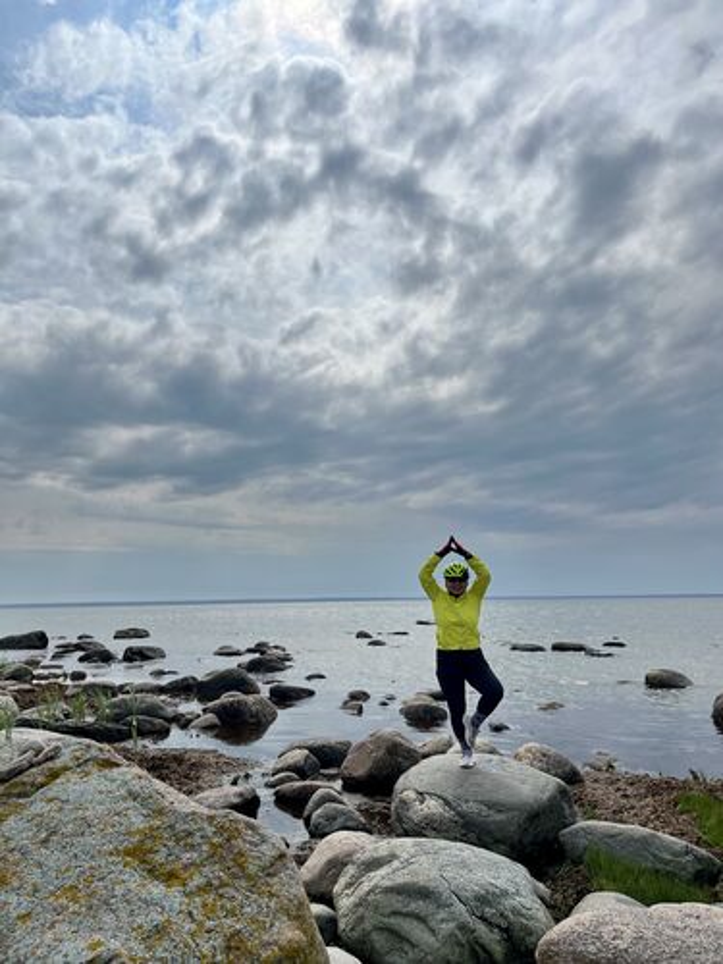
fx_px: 724
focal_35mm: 26
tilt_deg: +9.3
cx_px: 362
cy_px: 482
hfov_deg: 53.1
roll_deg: +1.0
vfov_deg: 67.3
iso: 50
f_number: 1.6
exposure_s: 1/5848
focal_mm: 5.1
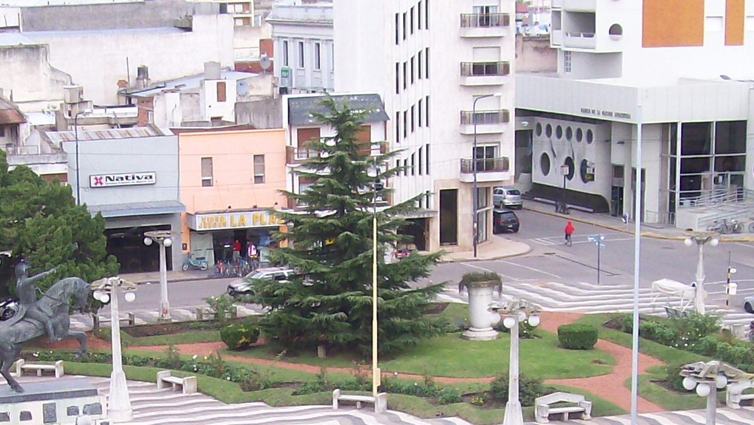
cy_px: 575
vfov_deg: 12.1
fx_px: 1940
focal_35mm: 97
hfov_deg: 21.8
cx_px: 189
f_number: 2.7
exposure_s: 1/247
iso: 80
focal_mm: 6
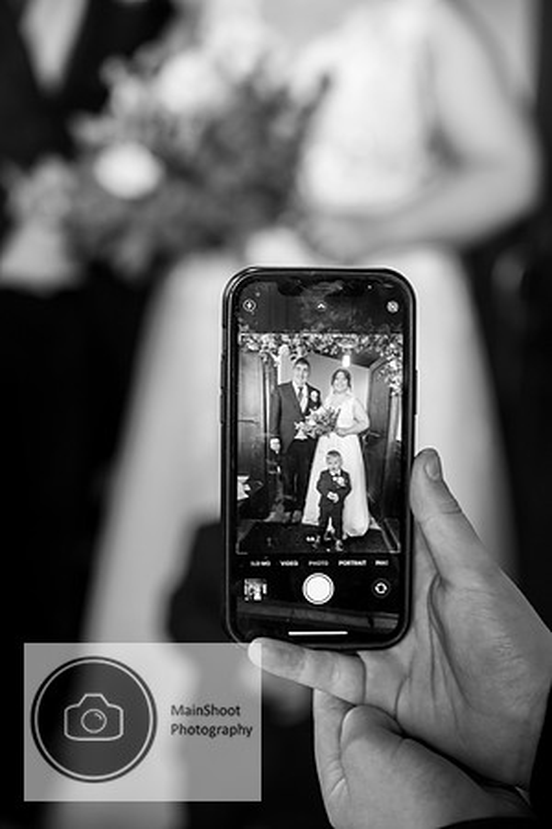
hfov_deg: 19.5
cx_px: 276
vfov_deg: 28.8
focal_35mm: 70
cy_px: 414
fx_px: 1610
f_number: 4
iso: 800
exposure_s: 1/60
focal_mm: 70
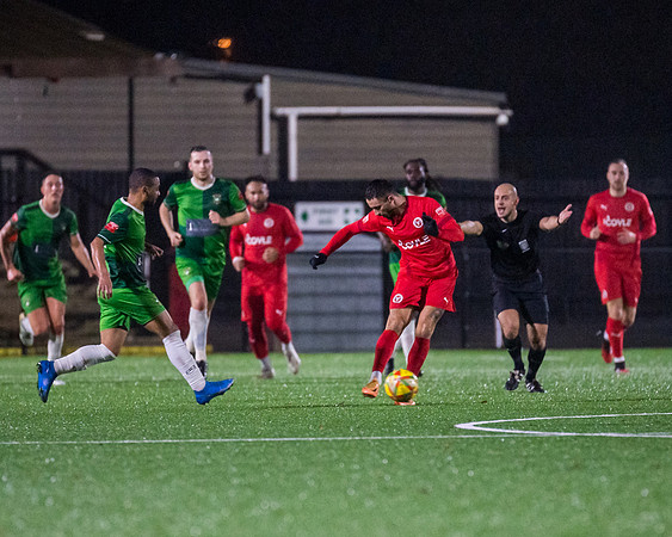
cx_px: 347
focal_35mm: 515
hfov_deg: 3.8
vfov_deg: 3.0
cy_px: 298
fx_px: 10244
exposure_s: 1/800
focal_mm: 270
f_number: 2.8
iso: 8000
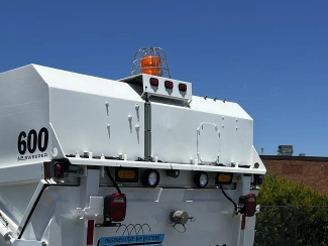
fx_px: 607
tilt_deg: -4.5
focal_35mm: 64
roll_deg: -1.9
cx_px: 88
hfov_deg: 29.8
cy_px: 239
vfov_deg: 22.2
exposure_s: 1/5882
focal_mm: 5.7
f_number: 1.5
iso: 50
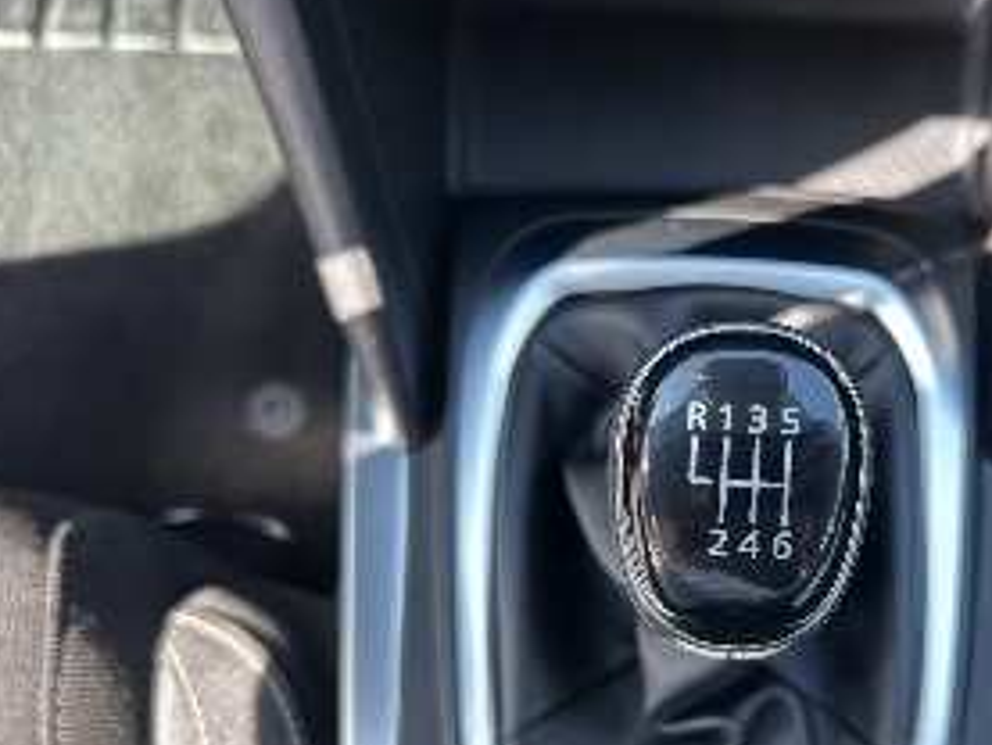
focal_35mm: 39
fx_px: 1118
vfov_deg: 36.7
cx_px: 720
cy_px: 444
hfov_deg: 46.5
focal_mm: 5.7
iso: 64
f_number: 1.5
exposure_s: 1/121
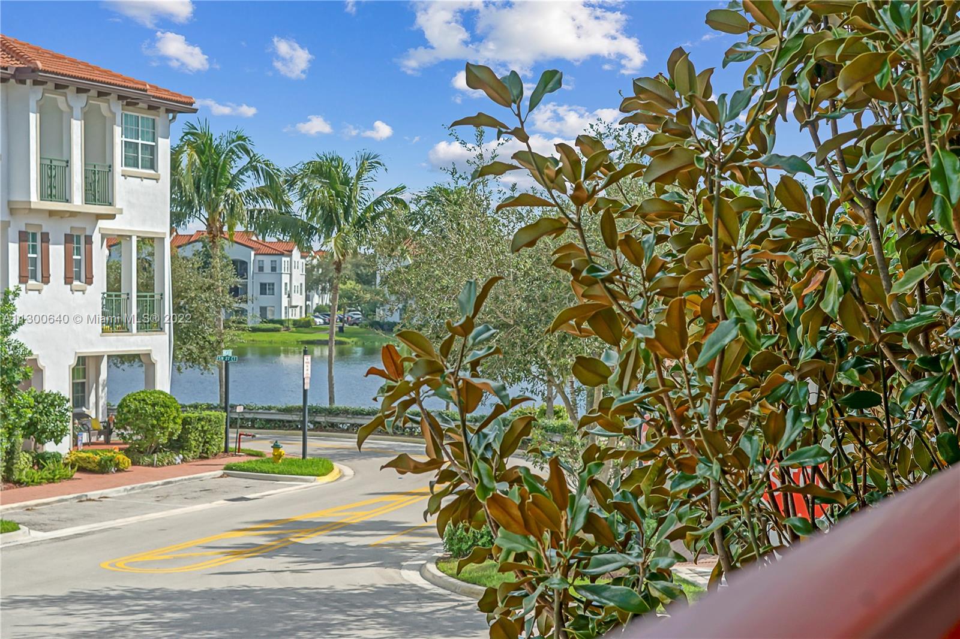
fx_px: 1999
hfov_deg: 27.0
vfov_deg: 18.2
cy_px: 320
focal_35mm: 75
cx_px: 480
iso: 200
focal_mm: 50
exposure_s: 1/800
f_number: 7.1
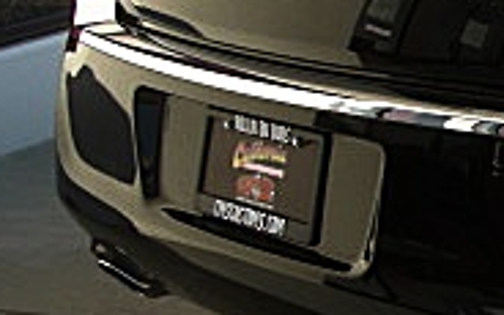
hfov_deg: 14.2
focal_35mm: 133
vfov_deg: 9.8
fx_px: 1827
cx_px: 860
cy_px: 200
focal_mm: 6.3
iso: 50
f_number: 2.8
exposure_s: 1/250
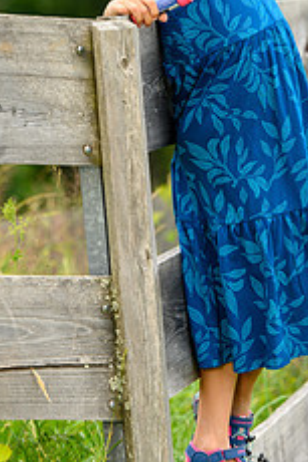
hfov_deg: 4.8
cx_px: 168
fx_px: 3650
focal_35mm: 284
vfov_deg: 7.3
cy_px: 177
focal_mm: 145
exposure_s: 1/640
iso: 400
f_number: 4
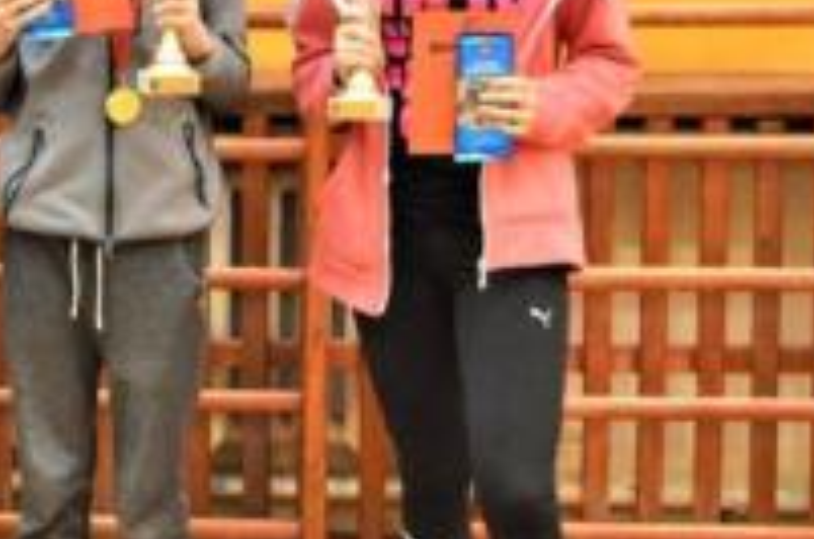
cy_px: 188
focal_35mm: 108
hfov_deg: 18.3
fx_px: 2442
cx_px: -57
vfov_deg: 12.6
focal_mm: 29
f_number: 4.5
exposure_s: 1/60
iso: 3200
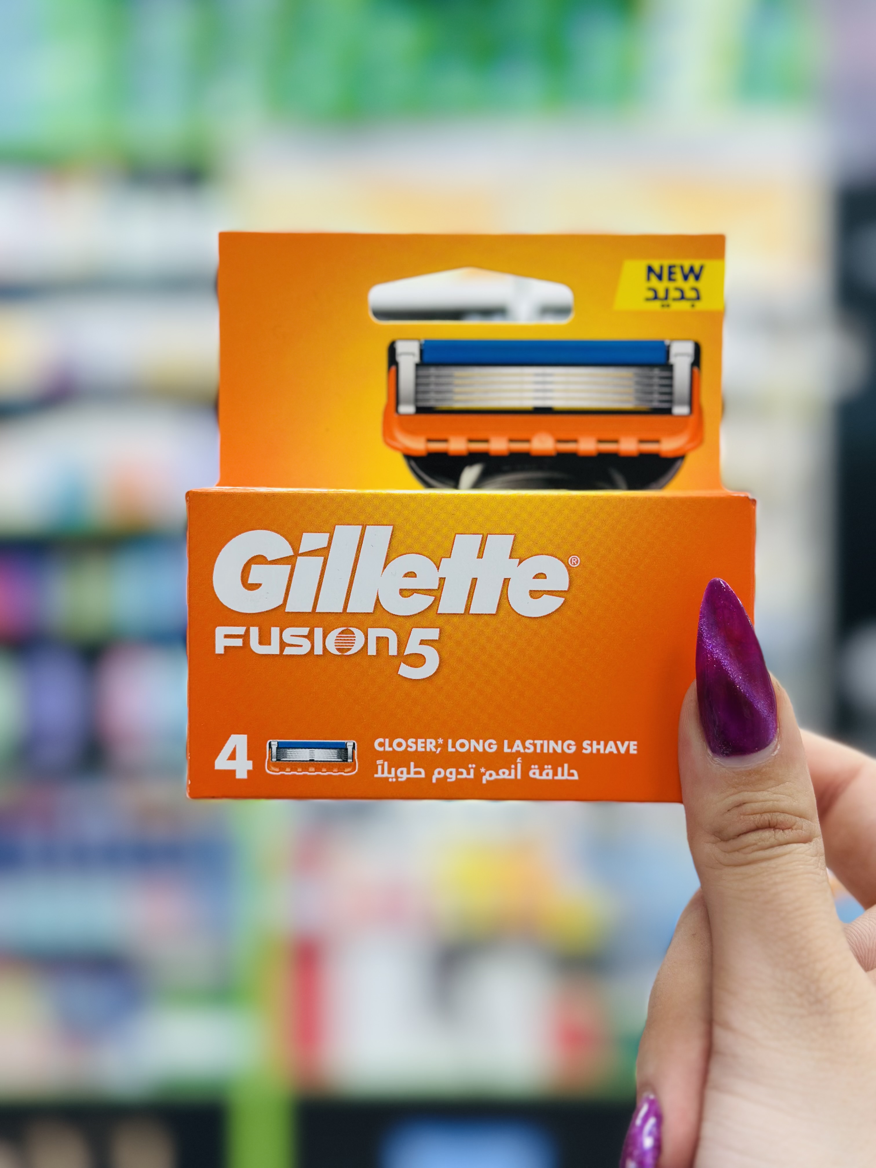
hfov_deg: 30.3
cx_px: 438
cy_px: 584
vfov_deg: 39.7
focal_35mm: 48
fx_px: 1620
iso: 64
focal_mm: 6.86
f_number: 1.78
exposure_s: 1/100
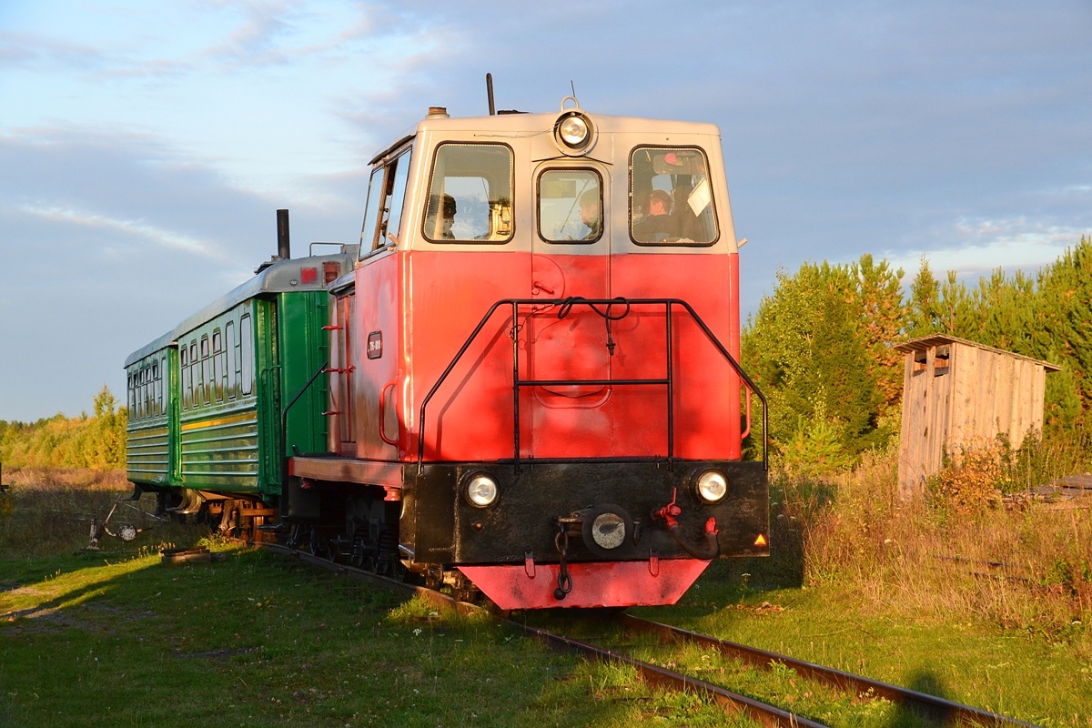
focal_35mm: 93
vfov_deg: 14.7
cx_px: 546
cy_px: 364
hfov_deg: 21.9
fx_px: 2821
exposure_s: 1/320
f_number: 10
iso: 800
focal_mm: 62
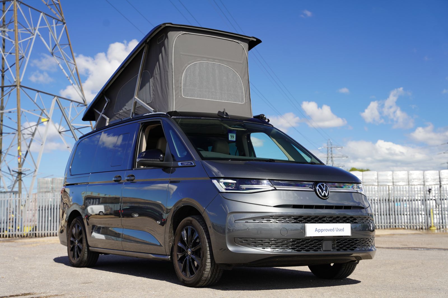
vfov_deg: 24.7
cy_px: 149
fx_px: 680
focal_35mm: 55
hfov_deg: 36.5
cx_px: 224
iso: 100
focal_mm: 54.7
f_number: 5
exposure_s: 1/250
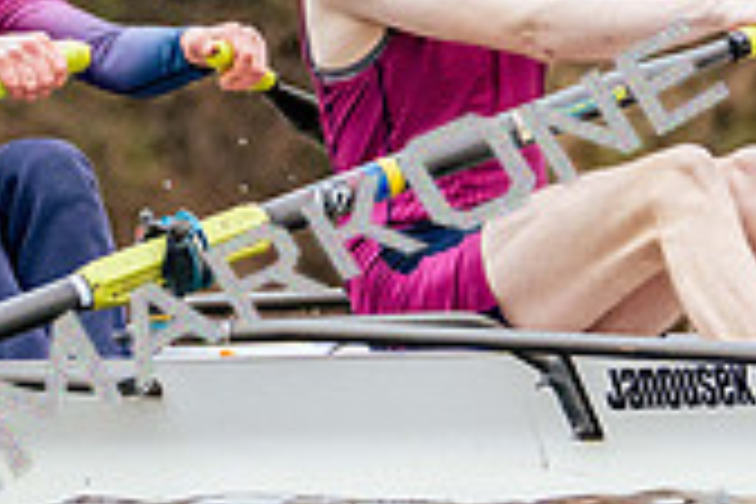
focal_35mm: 931
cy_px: 7
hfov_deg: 2.2
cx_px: 594
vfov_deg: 1.5
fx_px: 19549
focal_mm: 270
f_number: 6.3
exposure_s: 1/1600
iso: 4000
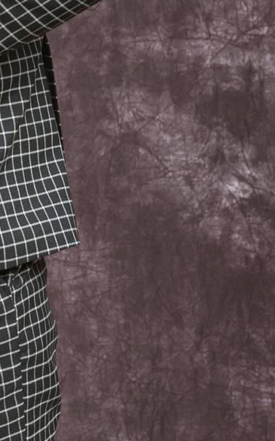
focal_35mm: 268
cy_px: -160
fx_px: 3216
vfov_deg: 7.7
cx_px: -171
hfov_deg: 4.9
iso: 100
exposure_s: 1/160
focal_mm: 85
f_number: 9
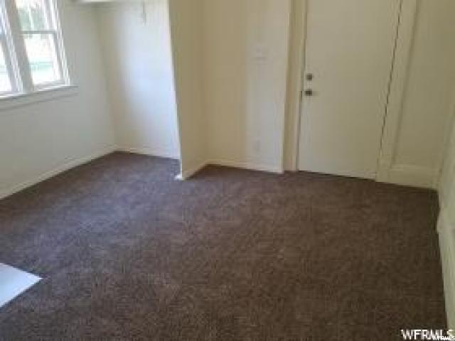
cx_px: 228
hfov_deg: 67.3
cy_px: 170
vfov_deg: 53.1
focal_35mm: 26
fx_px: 342
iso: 100
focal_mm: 4.2
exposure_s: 1/60
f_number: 1.7
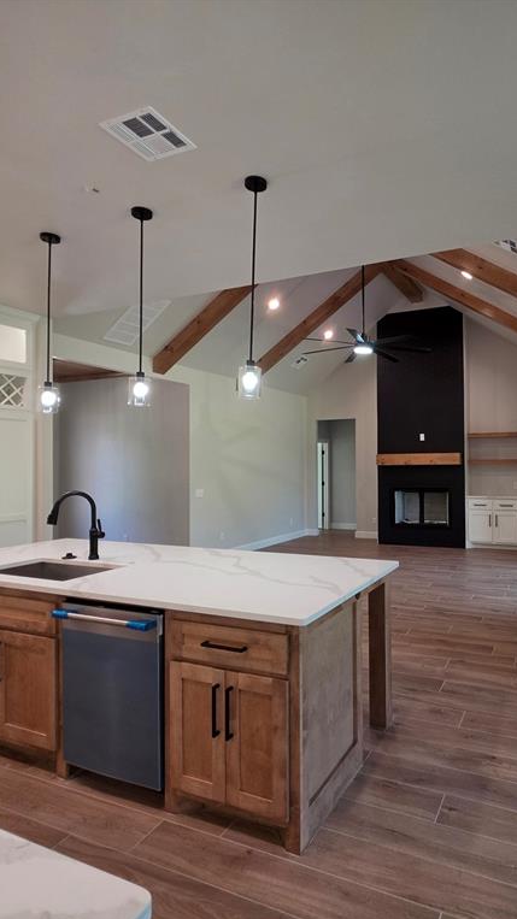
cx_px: 357
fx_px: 463
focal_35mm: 19
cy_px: 460
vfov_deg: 89.6
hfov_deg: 56.7
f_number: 1.9
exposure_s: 1/120
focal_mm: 2.2
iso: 100
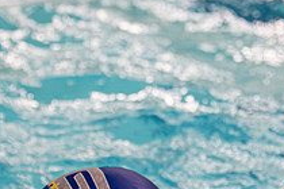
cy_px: 131
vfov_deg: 3.3
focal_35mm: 414
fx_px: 3266
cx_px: 83
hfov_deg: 5.0
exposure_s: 1/1000
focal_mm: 122
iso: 8000
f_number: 4
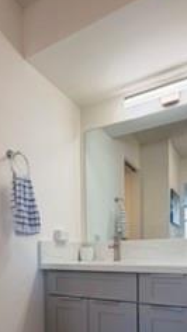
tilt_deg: +0.7
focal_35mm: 31
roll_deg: +1.4
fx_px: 273
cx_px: 63
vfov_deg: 58.7
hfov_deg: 37.4
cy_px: 256
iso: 125
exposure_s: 1/120
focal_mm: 2.22
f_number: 2.2
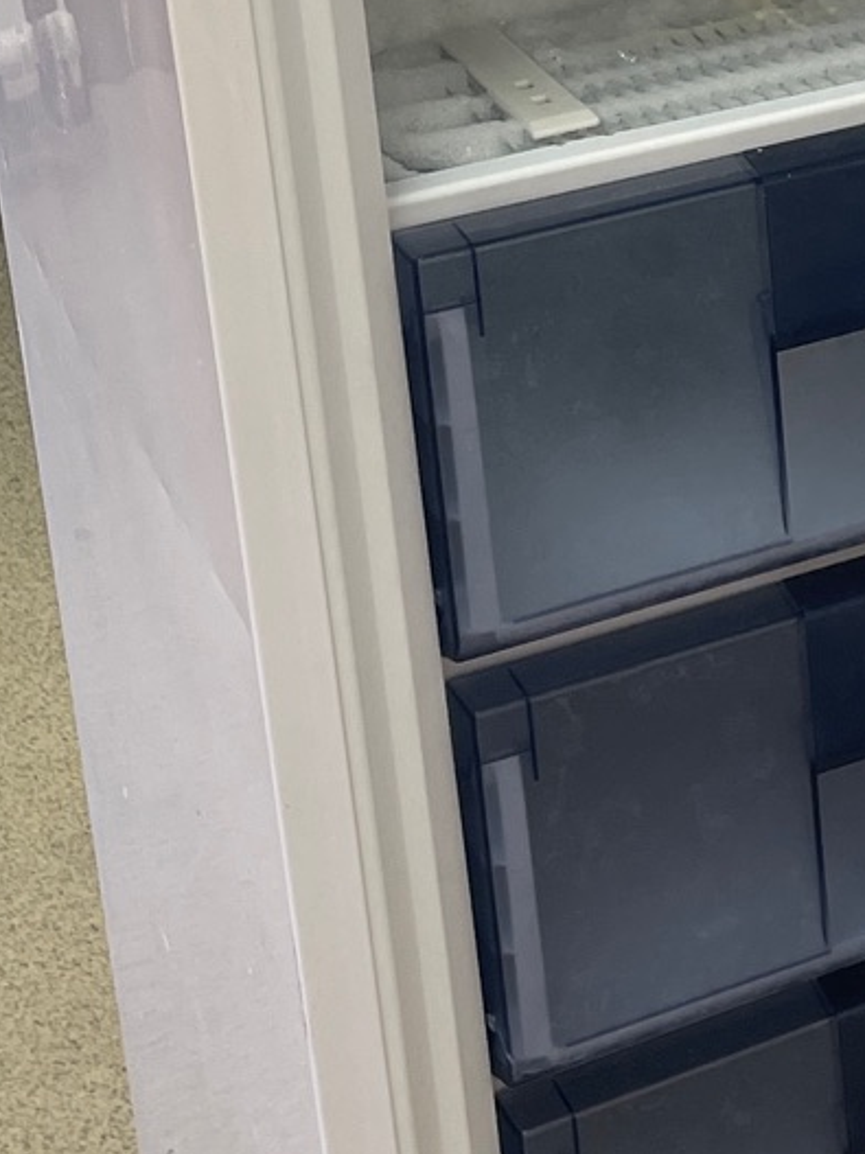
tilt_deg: -15.5
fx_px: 3366
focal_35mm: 101
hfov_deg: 13.5
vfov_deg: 18.6
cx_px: 1421
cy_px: -161
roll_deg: +0.2
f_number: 1.6
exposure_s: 1/100
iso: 50
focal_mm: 5.1
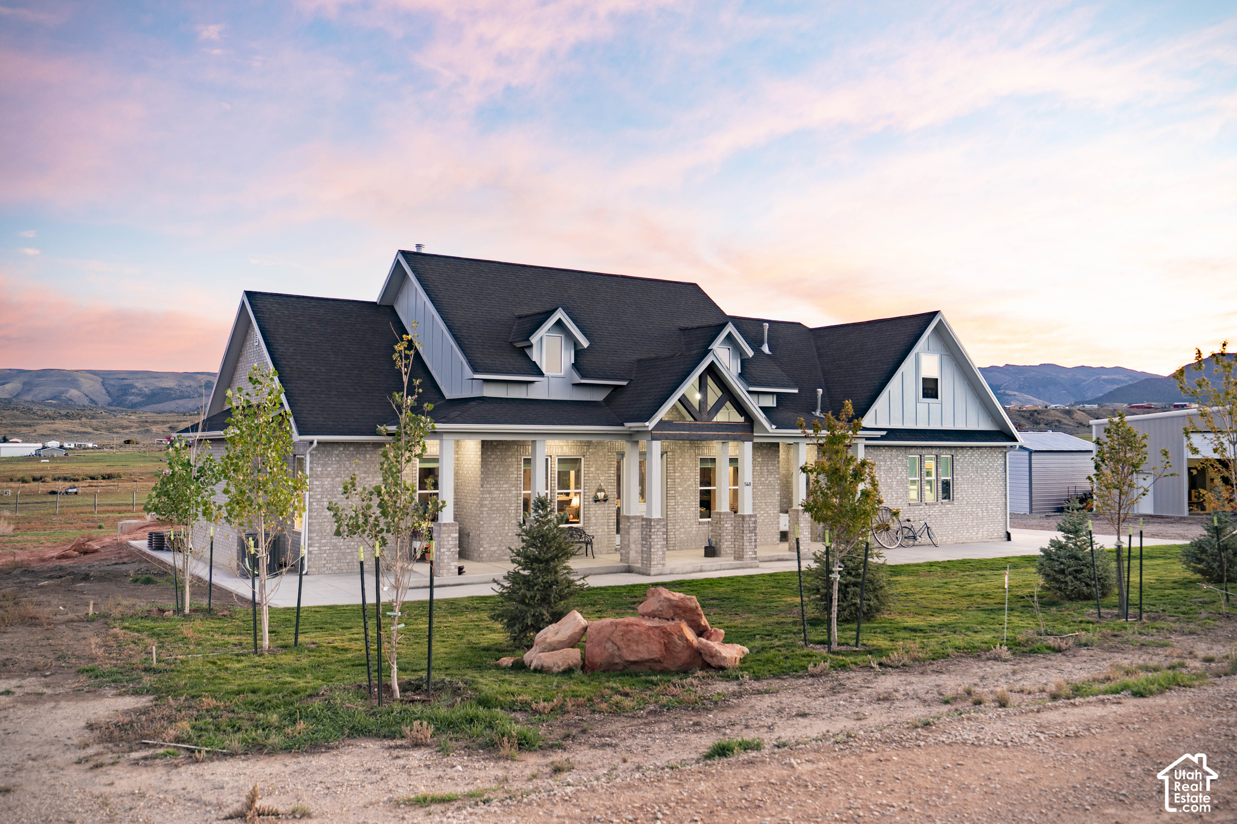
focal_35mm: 30
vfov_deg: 43.6
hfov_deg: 61.9
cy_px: 412
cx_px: 618
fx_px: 1031
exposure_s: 1/30
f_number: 2.8
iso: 100
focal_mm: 30
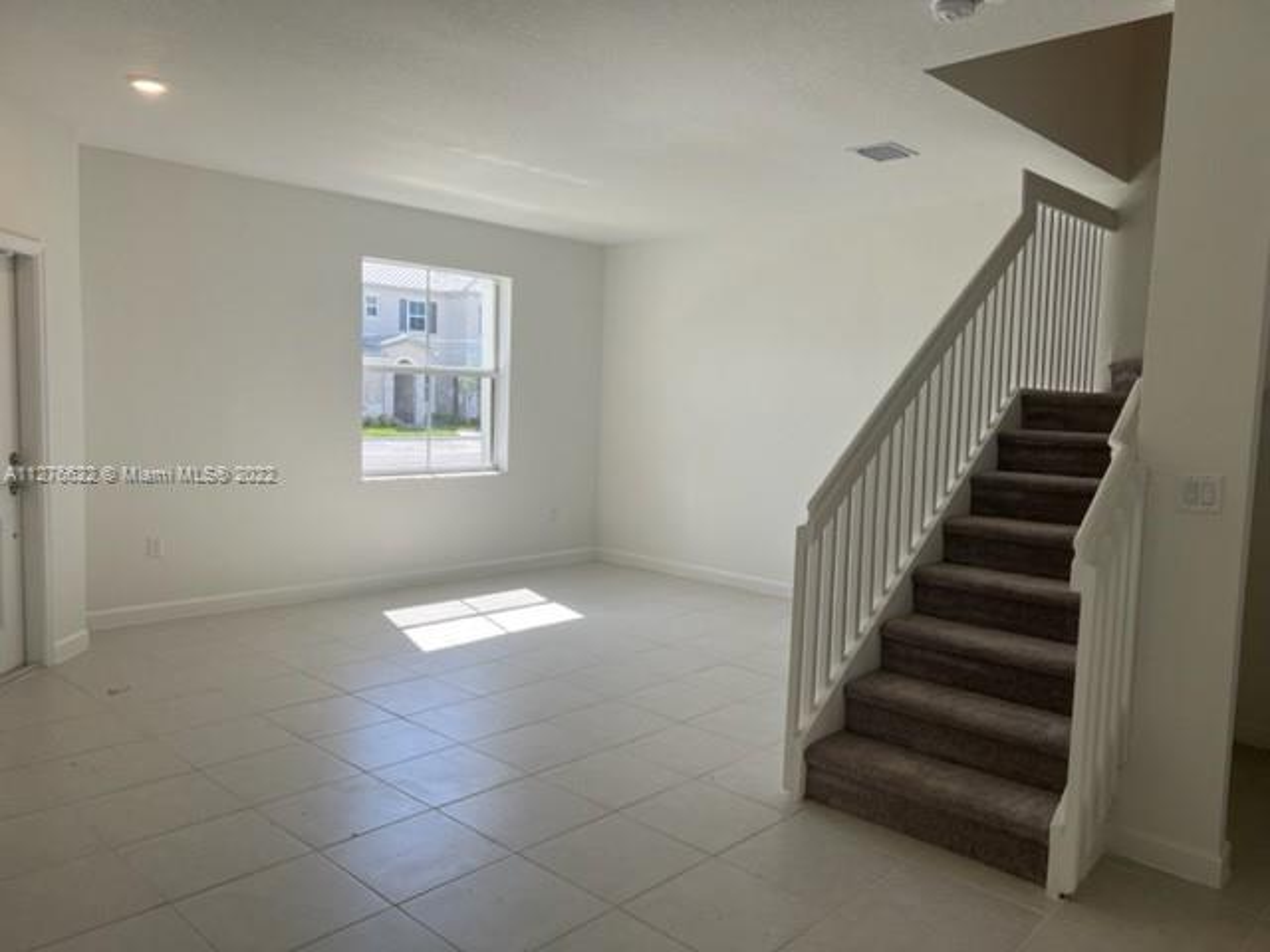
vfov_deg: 53.1
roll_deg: -2.0
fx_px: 954
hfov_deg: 67.3
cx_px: 635
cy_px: 476
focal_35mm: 26
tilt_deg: -4.8
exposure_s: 1/291
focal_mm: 5.7
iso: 40
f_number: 1.5
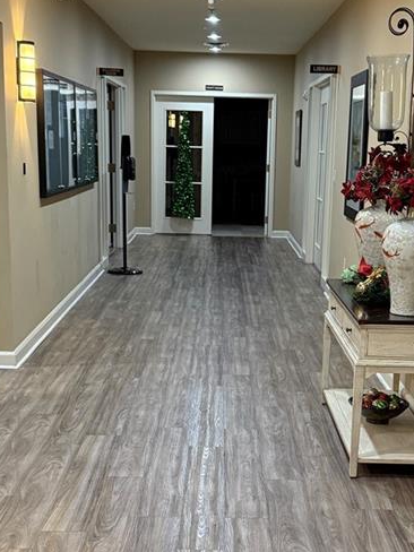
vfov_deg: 32.5
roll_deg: -1.7
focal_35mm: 59
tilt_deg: -13.1
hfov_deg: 24.8
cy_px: 346
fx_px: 941
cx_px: 243
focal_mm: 6.76
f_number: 1.78
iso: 320
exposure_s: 1/60
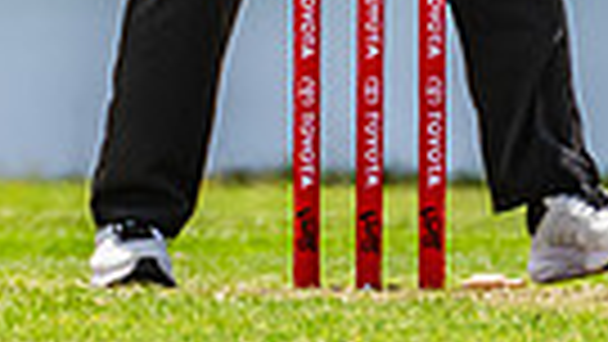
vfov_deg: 0.3
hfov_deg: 0.6
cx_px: 257
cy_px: -212
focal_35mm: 3679
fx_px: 59324
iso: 800
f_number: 10
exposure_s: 1/1000
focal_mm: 600
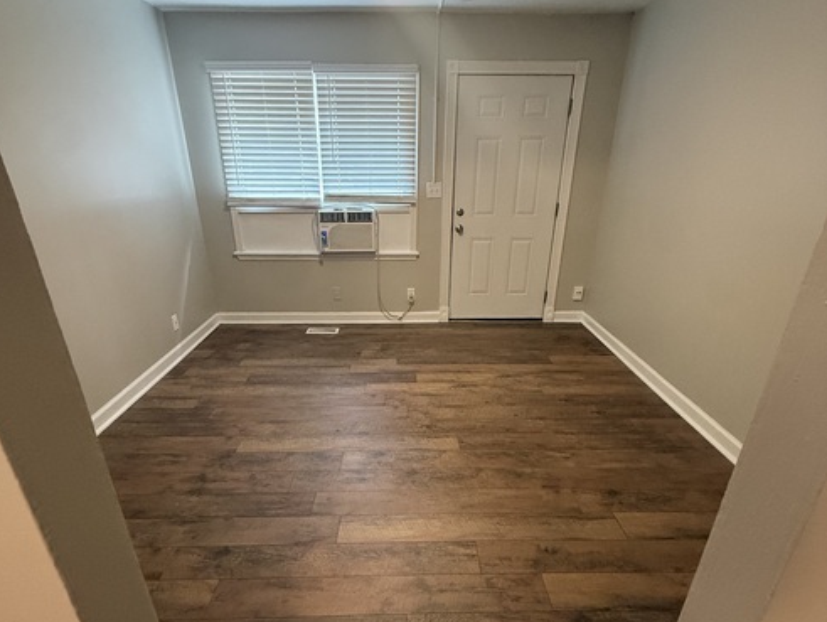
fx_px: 454
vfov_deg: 68.3
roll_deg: -0.2
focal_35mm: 19
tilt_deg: -22.2
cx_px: 411
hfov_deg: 84.6
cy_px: 360
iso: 500
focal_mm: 2.22
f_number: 2.2
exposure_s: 1/60
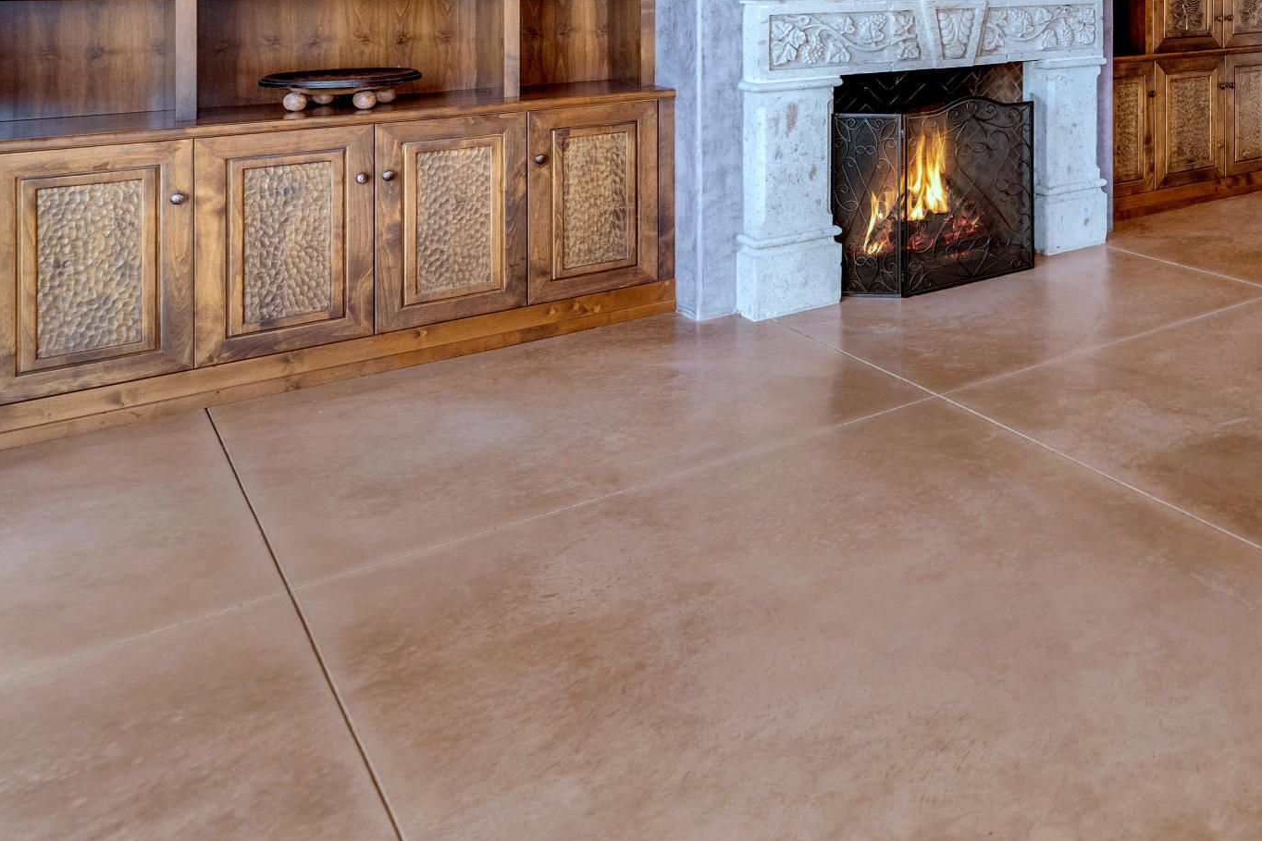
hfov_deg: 46.1
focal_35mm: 33
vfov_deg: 35.5
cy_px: -29
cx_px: 1312
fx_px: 1157
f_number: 4.5
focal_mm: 15
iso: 400
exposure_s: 1/60
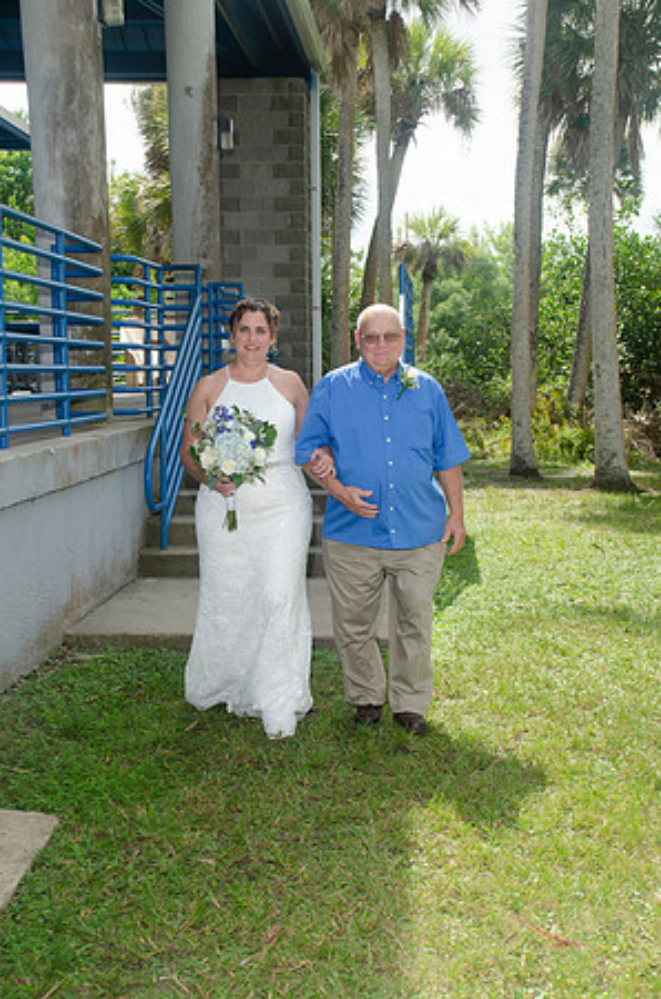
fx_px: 1328
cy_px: 500
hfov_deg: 27.9
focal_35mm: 48
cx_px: 330
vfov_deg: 41.2
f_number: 7.1
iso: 100
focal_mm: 32
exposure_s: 1/250
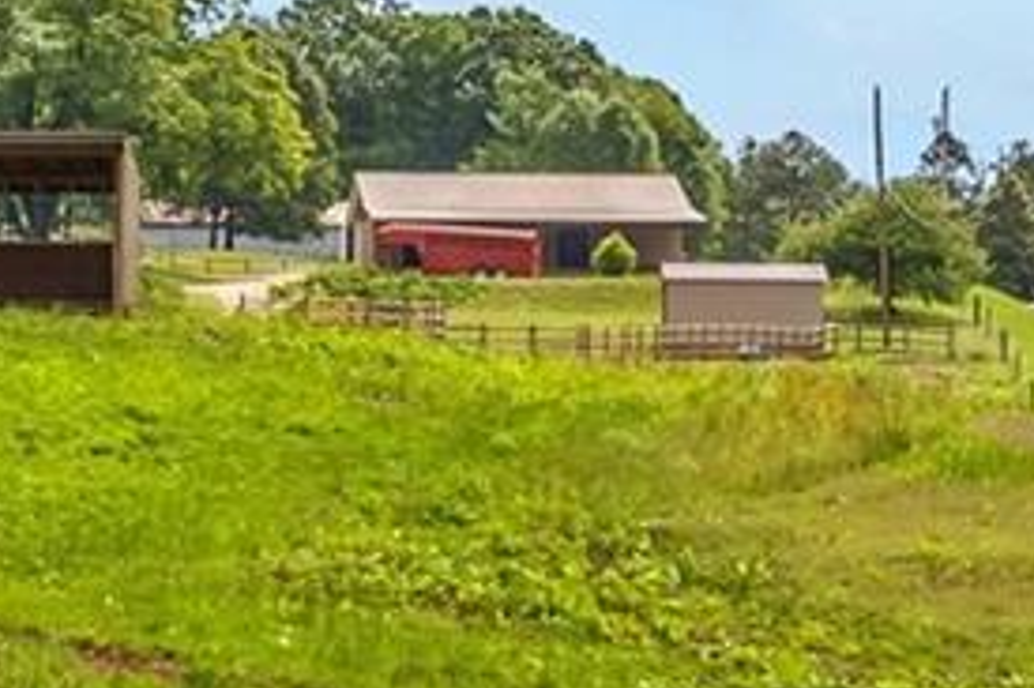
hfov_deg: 12.5
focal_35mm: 164
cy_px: 498
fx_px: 4707
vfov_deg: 8.4
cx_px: 575
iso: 100
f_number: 2.8
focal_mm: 8.38
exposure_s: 1/730
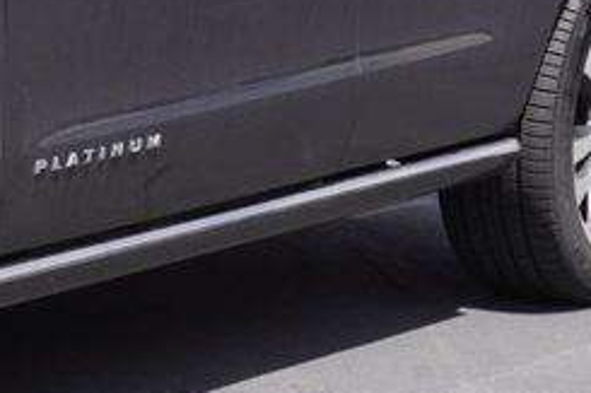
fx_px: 3297
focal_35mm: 201
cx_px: -355
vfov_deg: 6.8
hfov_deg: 9.9
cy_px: 19
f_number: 10
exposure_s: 1/125
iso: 100
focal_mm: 32
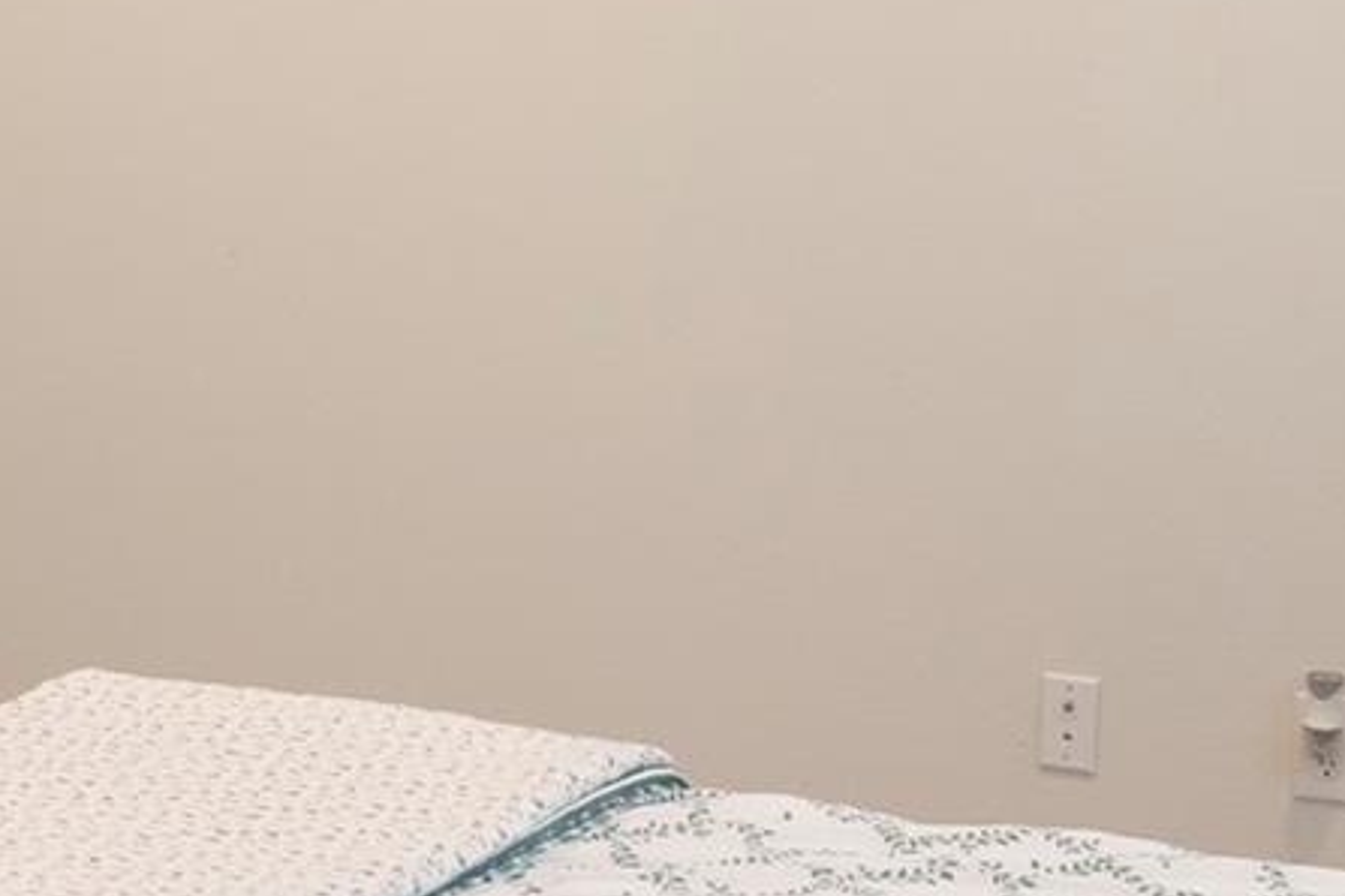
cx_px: -78
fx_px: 4109
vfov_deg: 12.3
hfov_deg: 18.0
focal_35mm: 110
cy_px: 38
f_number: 4
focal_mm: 24
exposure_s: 1/160
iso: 1600
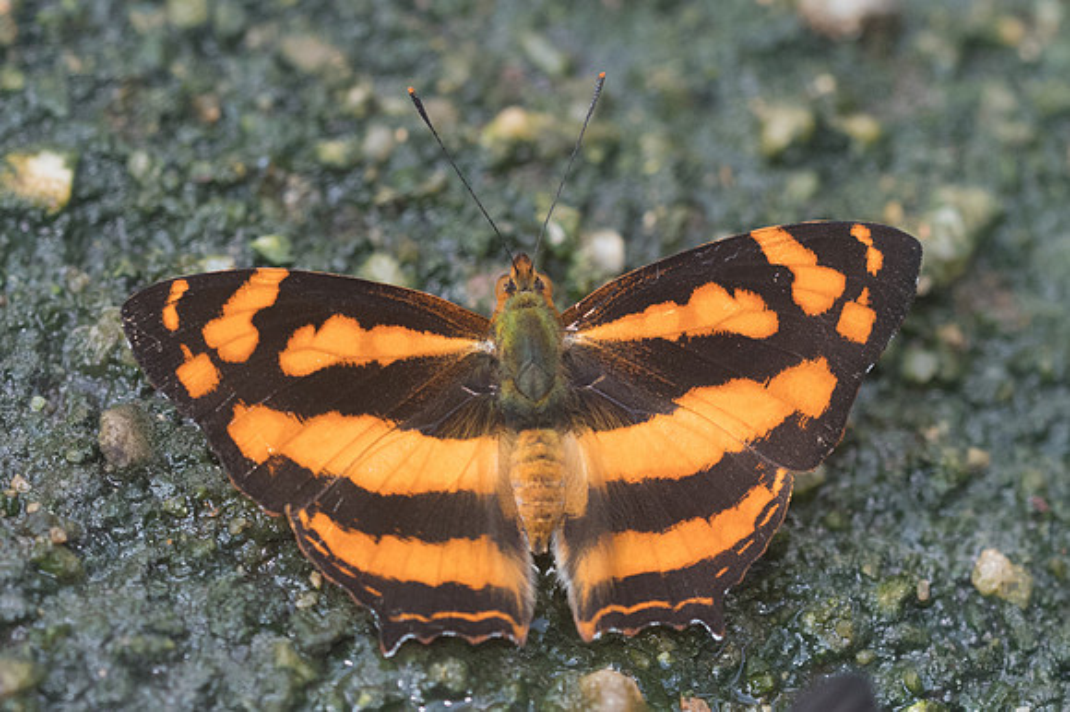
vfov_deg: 3.5
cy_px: 390
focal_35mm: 396
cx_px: 473
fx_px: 11755
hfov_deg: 5.2
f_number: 5
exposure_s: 1/320
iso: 1000
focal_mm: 150
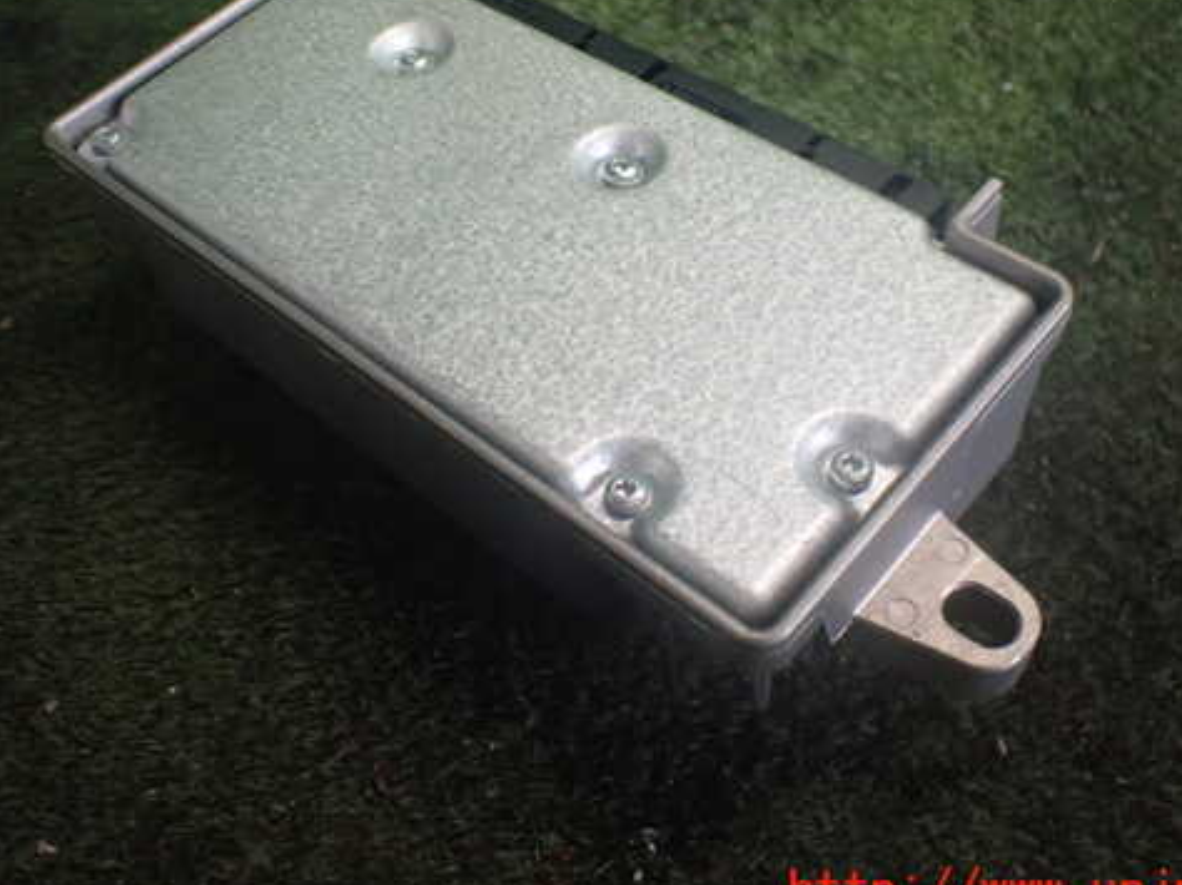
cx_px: 603
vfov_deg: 37.6
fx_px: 1297
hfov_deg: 49.0
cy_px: 364
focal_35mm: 38
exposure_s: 1/125
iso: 500
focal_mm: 5.4
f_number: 2.3
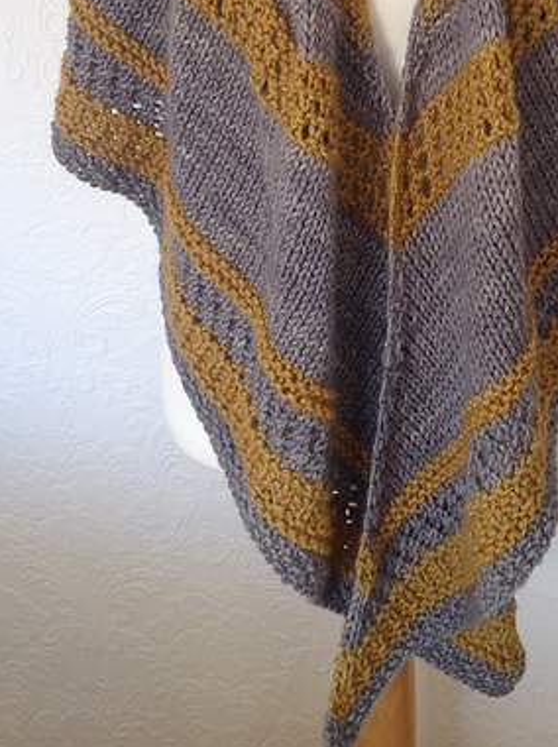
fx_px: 1271
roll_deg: +1.1
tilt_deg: -15.3
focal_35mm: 59
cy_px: 157
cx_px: 405
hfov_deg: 24.5
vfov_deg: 31.9
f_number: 2.4
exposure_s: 1/30
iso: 64
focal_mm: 4.28
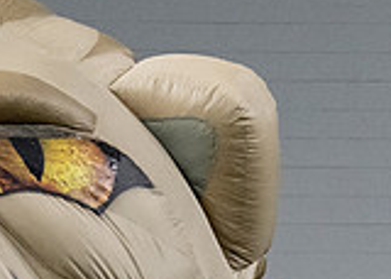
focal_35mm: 687
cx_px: -240
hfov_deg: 2.9
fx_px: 7623
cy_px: 546
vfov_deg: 2.1
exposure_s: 1/1250
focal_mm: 102
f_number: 2.8
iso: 2500
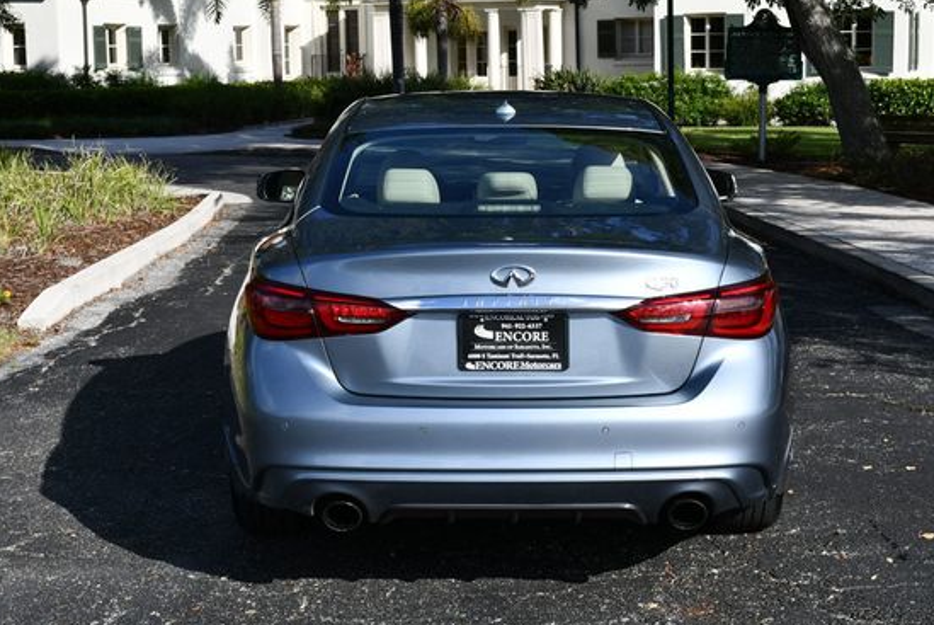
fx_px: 1817
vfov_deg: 19.5
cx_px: 475
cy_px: 291
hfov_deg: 28.8
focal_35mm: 70
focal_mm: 30
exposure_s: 1/250
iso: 100
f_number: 8
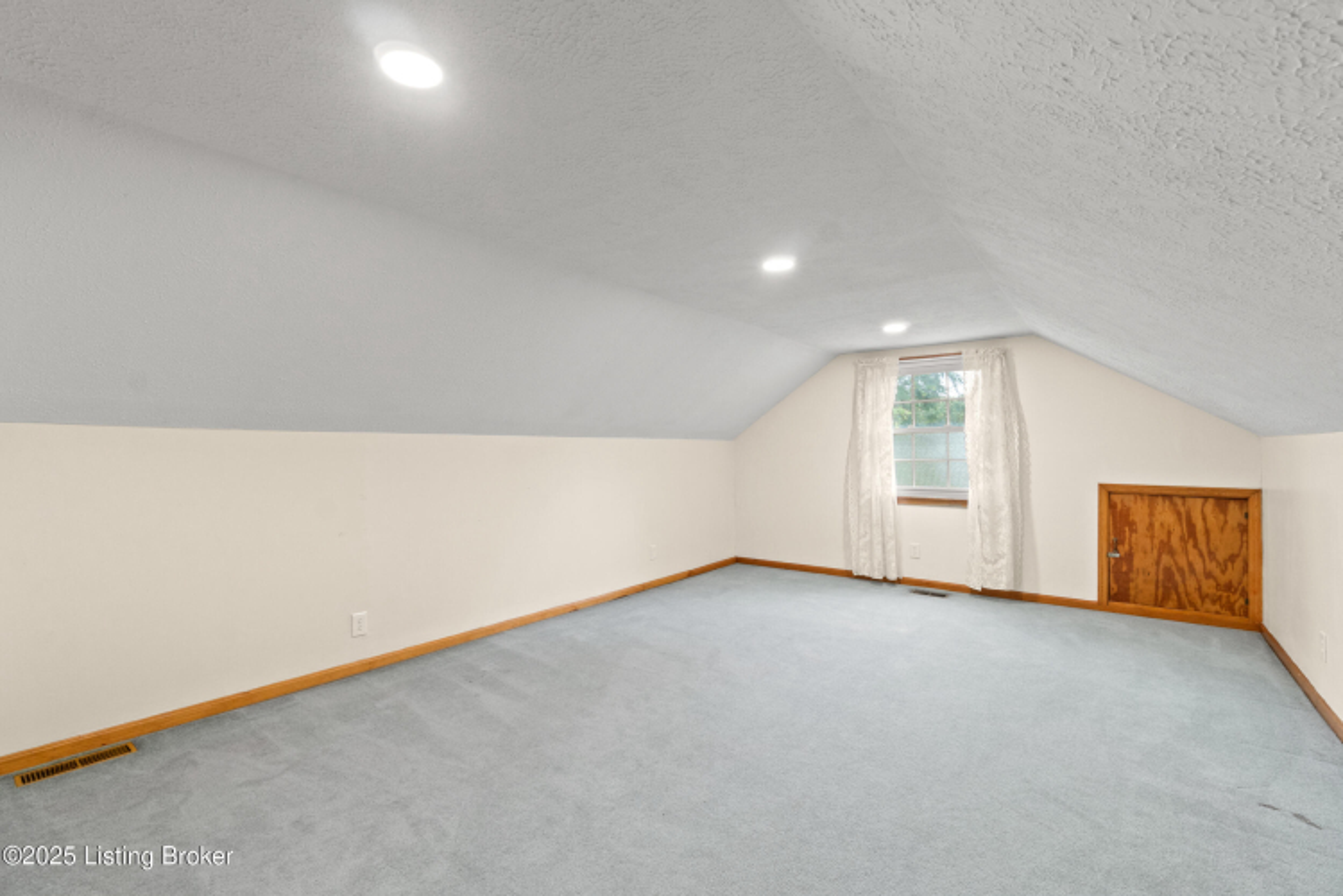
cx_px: 672
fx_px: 560
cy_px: 448
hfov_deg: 100.4
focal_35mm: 15
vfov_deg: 77.3
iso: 400
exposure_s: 1/2.5
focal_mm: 10
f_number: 9
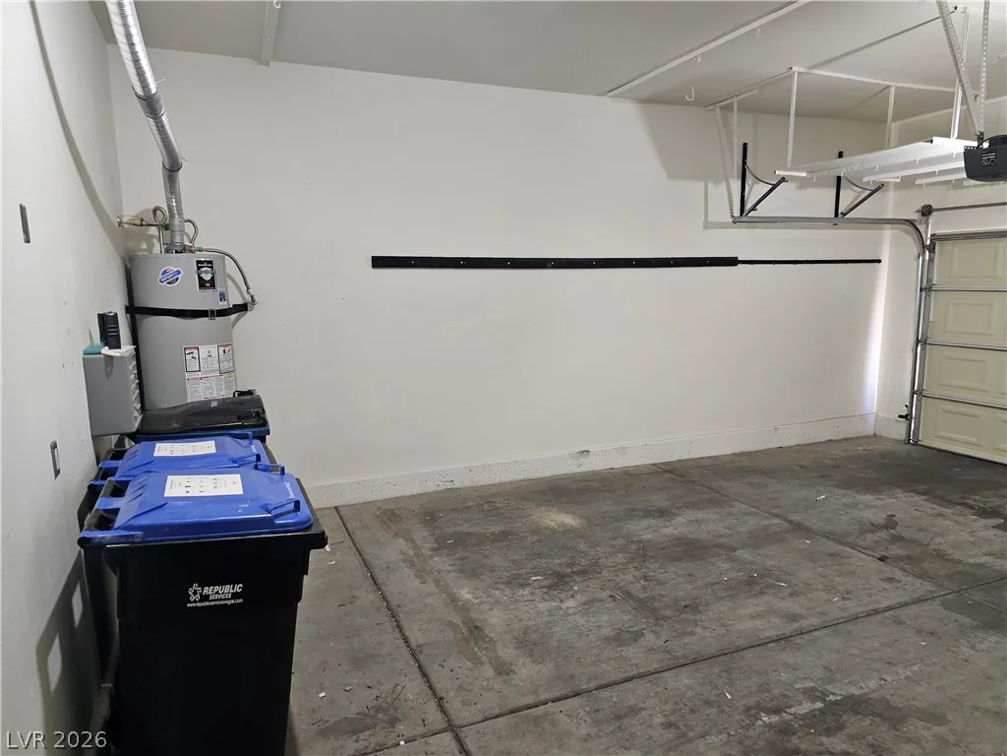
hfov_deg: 73.9
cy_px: 378
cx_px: 504
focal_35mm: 23
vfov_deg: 58.9
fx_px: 669
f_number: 1.7
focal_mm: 6.3
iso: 1000
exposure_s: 1/138
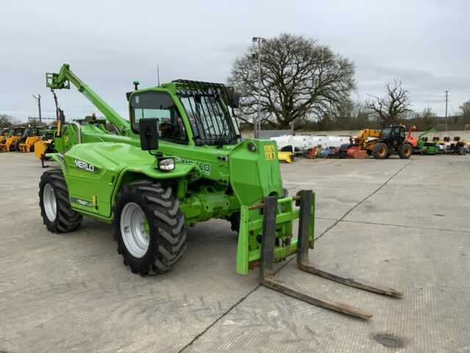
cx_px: 235
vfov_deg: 48.2
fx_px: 394
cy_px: 176
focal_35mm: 29
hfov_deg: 61.7
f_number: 1.8
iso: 16
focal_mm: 3
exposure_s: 1/1015
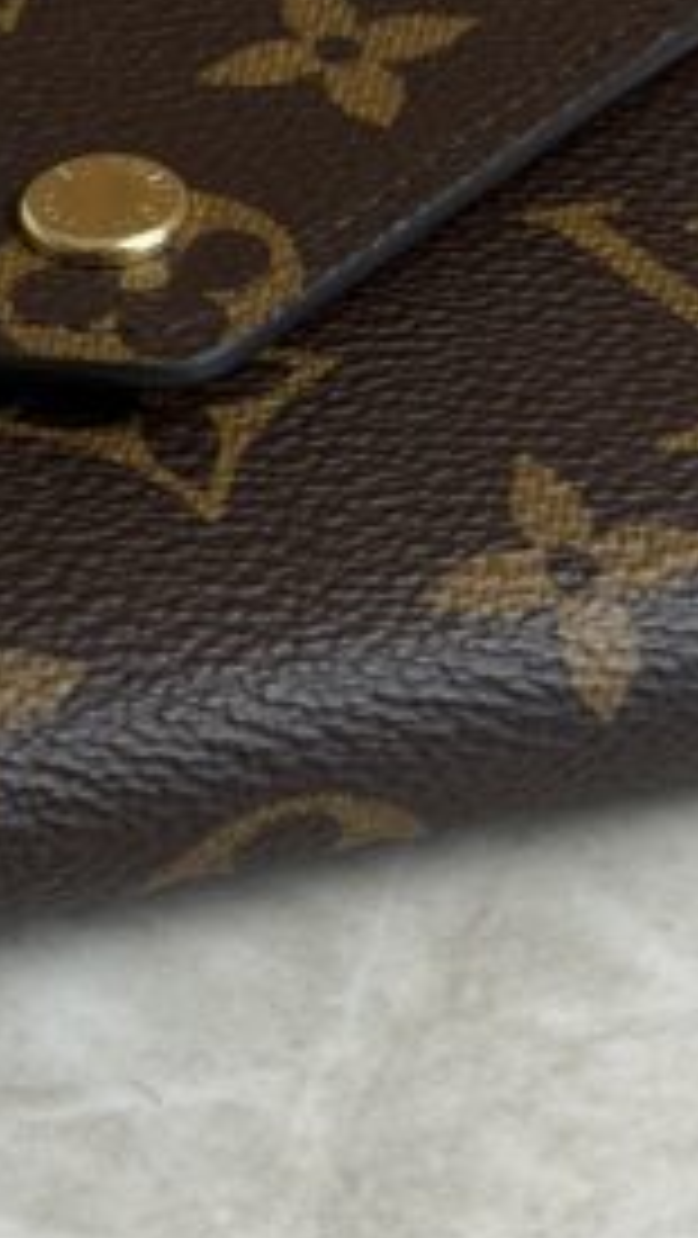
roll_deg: +1.8
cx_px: 36
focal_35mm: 152
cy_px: 468
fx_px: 4994
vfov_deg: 14.1
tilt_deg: -42.9
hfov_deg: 8.0
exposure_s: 1/121
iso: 50
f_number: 1.78
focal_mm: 6.76
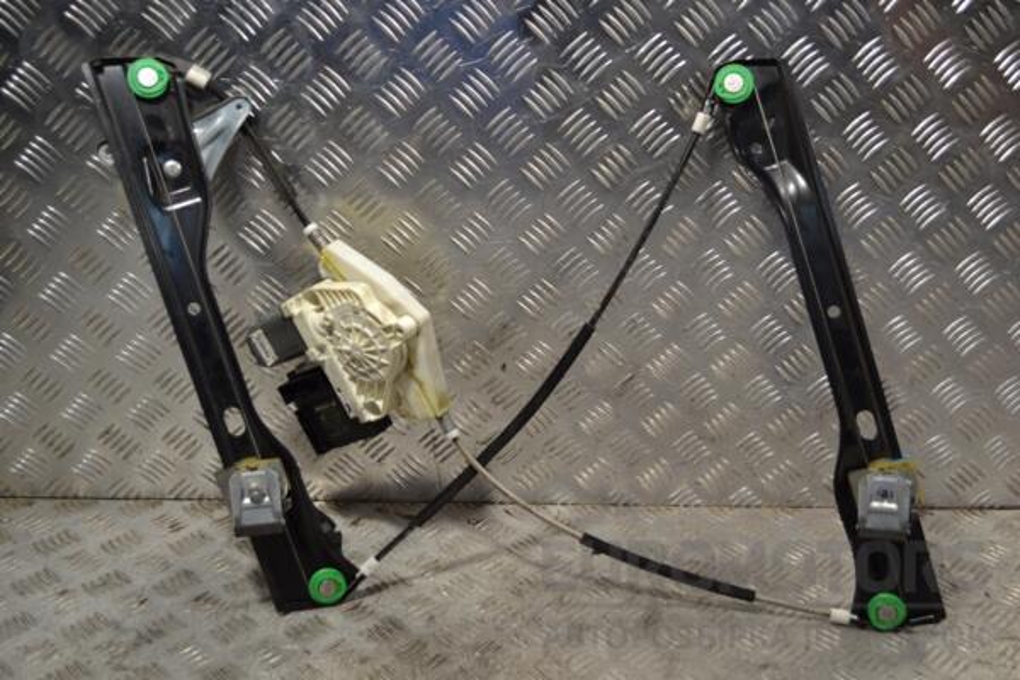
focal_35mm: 44
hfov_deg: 45.0
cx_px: 510
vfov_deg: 30.8
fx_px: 1232
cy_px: 340
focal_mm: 29
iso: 100
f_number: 4.5
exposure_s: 1/30
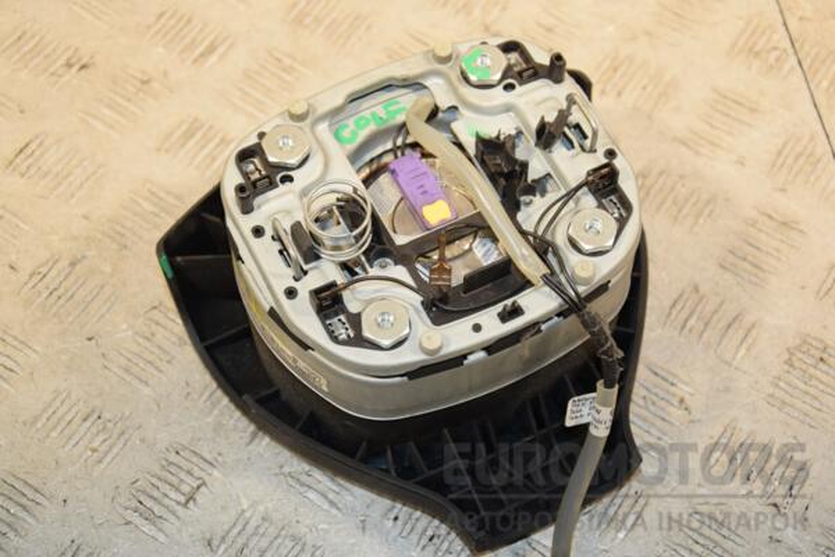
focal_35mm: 68
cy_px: 278
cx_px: 418
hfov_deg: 29.9
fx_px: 1566
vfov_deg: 20.2
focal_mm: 45
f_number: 5.6
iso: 800
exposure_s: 1/200
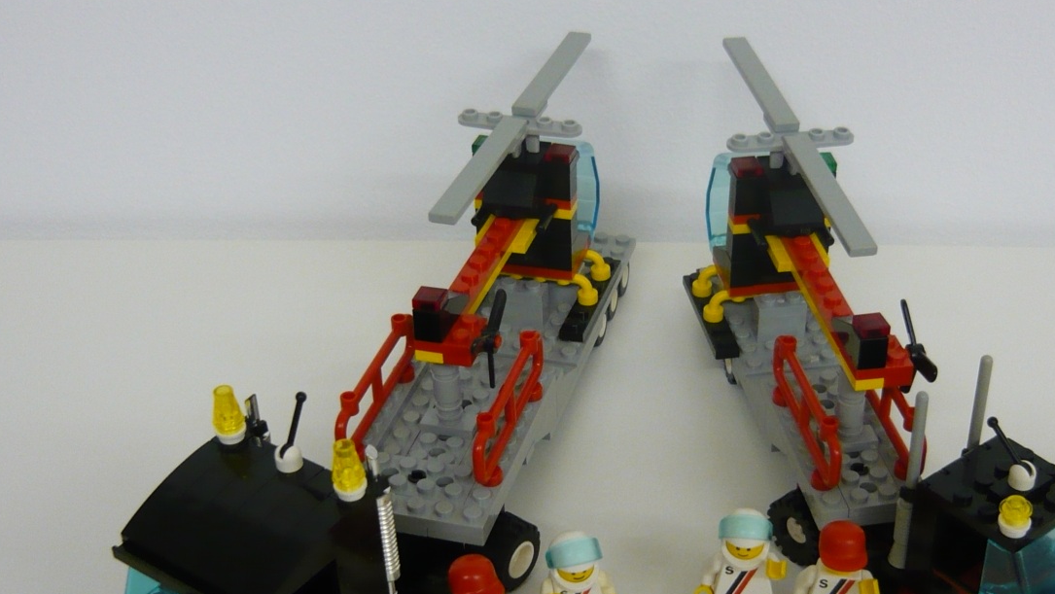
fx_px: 1483
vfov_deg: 22.6
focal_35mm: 53
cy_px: 367
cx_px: 614
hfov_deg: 39.1
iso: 200
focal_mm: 5.5
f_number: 2.8
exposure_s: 1/30
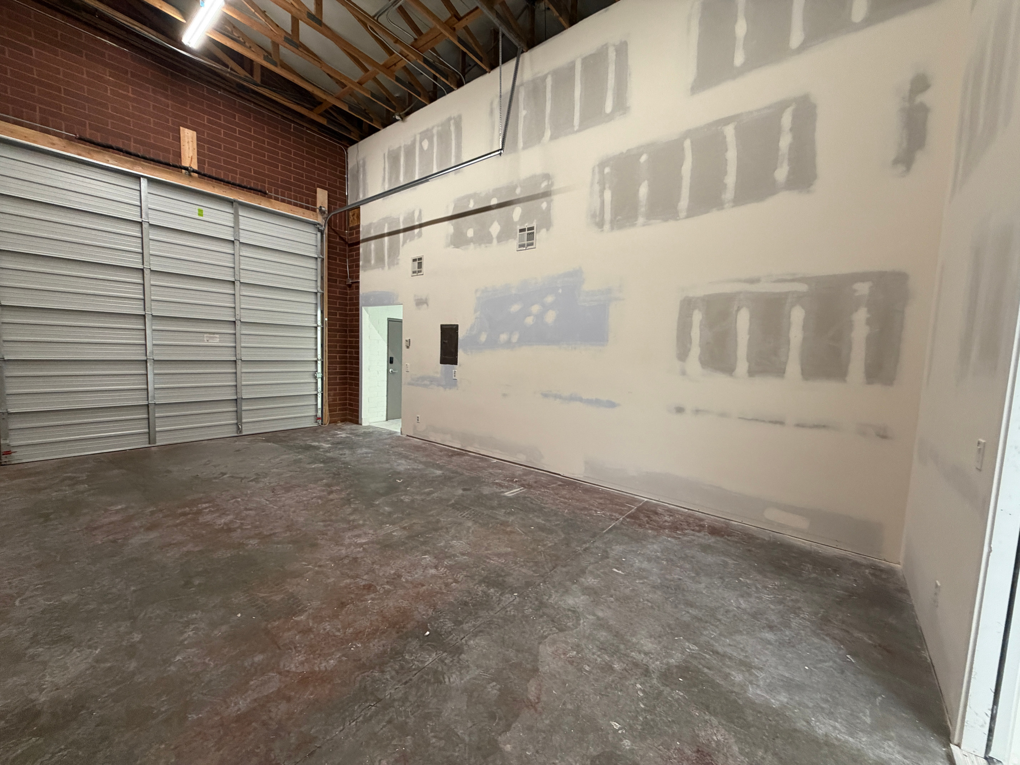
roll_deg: -2.0
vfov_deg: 85.7
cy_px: 382
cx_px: 510
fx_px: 413
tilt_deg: -5.2
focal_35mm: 14
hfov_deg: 102.1
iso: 320
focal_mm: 2.22
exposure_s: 1/60
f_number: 2.2
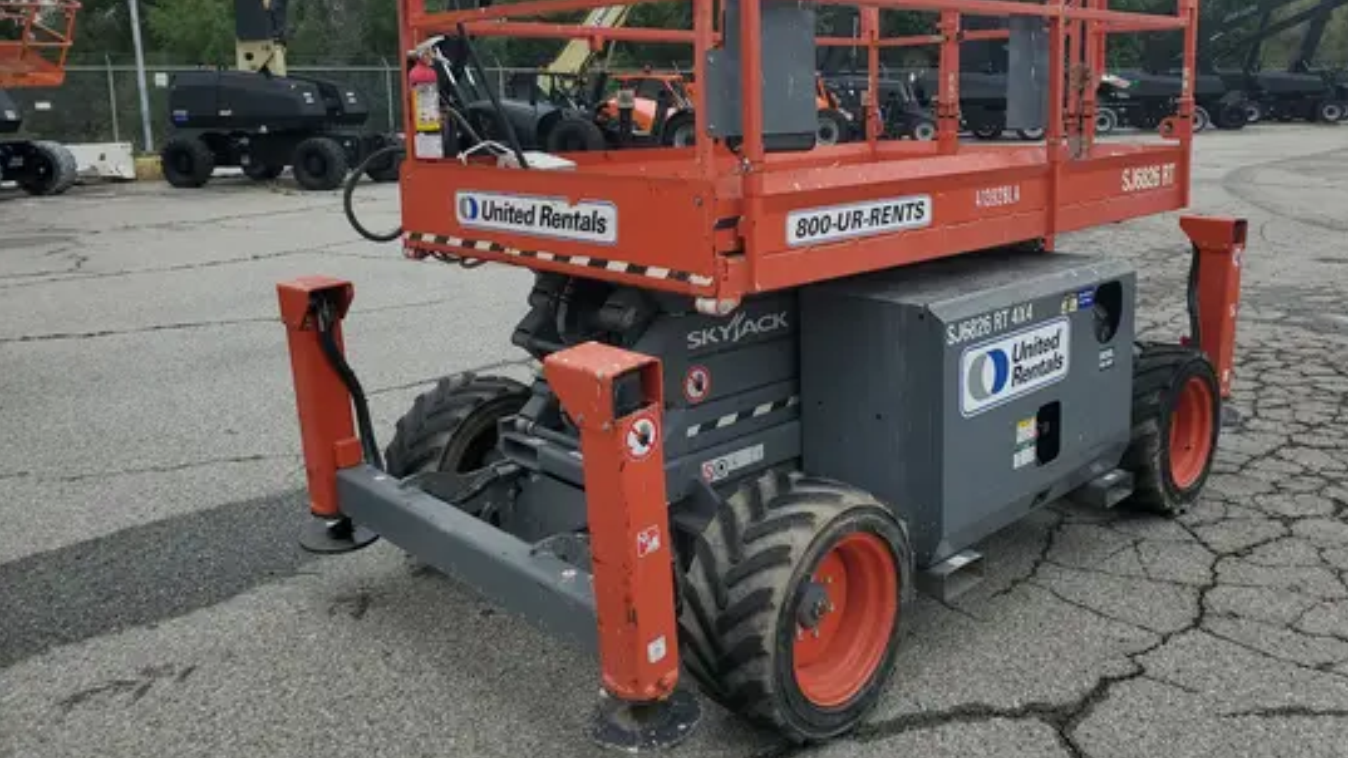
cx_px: 685
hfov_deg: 66.1
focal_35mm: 29
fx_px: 1037
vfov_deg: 39.8
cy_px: 267
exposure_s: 1/1353
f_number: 2.4
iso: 50
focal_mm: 4.3
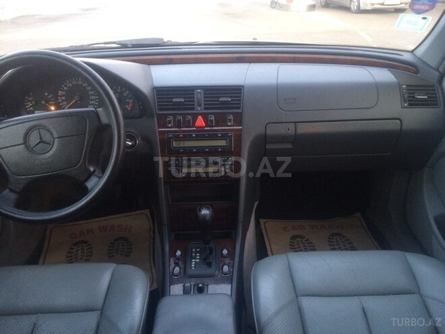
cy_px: 167
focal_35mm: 29
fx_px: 373
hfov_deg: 61.7
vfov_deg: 48.2
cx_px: 222
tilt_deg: -24.4
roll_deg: -1.5
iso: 160
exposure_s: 1/33
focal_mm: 4.15
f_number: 2.2
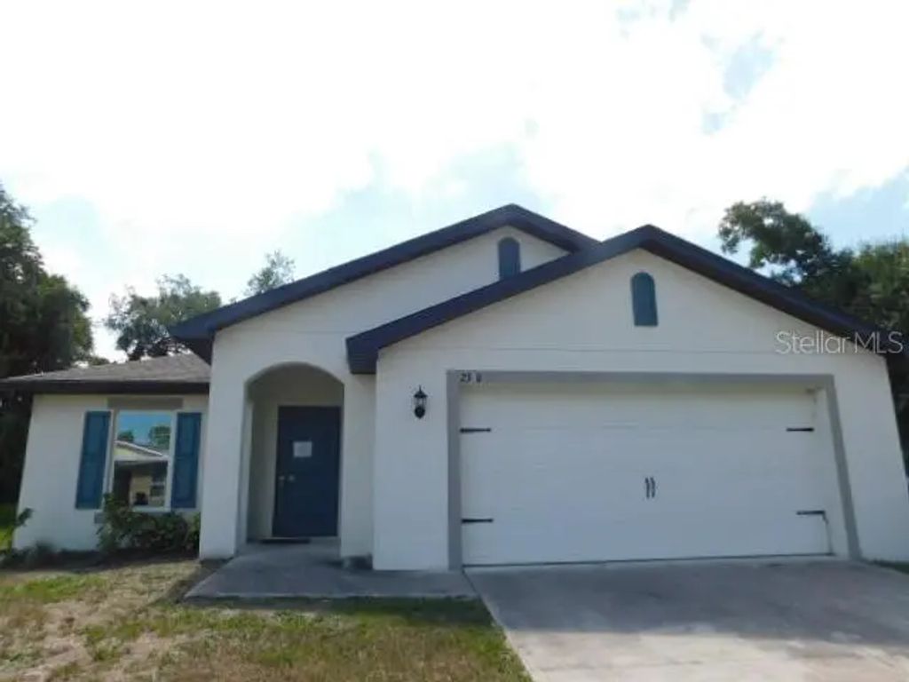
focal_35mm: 24
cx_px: 454
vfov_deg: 56.8
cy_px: 341
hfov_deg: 71.6
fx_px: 630
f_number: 3
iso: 125
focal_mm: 4.1
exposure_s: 1/1000
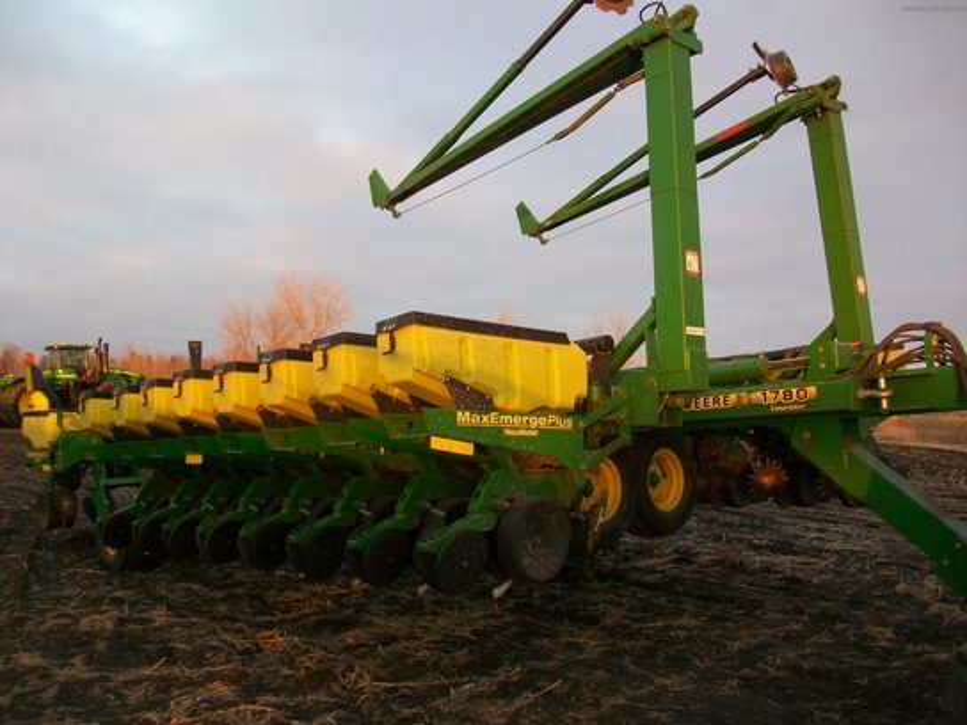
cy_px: 362
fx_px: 894
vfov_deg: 44.2
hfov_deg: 56.8
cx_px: 484
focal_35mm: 32
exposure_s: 1/60
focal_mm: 5.7
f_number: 2.8
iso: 64
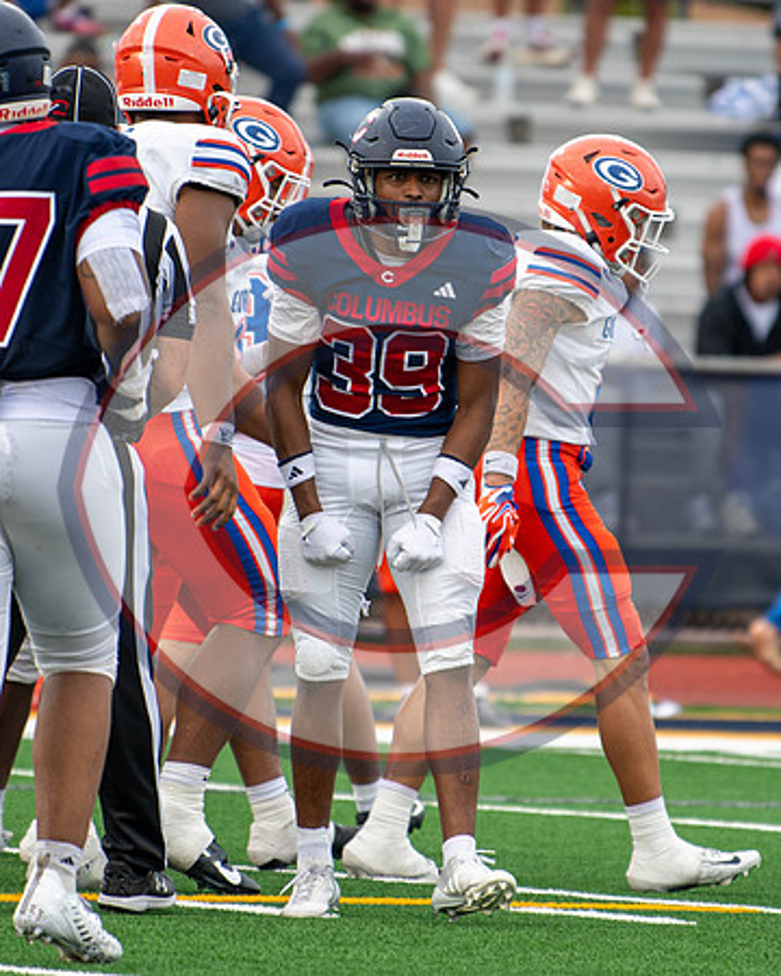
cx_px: 427
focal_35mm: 685
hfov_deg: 2.3
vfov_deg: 2.8
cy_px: 443
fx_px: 19787
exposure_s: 1/1000
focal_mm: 200
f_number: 2.8
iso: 250
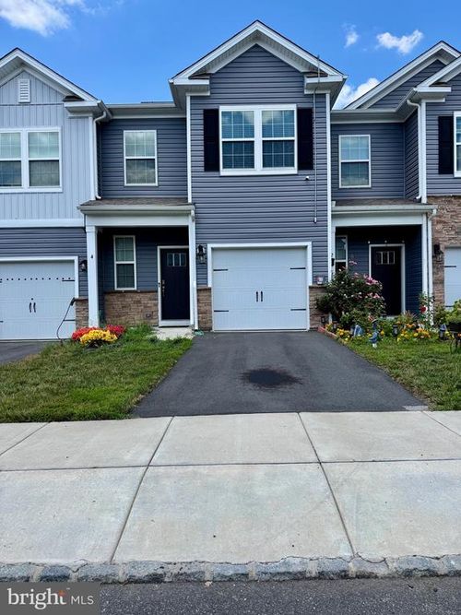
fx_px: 426
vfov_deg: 71.6
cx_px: 230
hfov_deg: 56.8
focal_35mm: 24
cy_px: 308
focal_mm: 6.76
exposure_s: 1/2611
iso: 80
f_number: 1.78
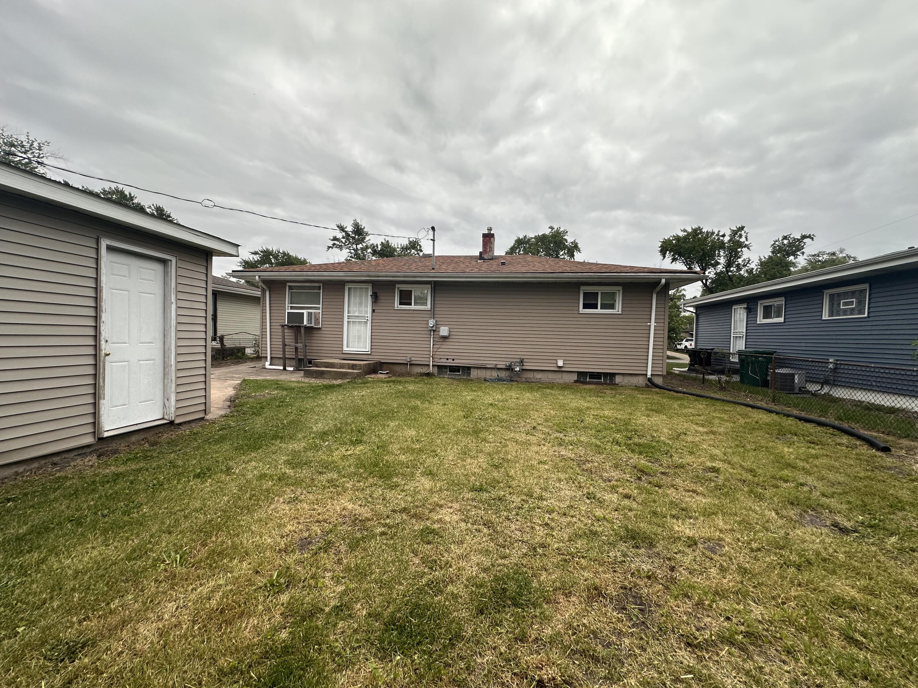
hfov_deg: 102.1
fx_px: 371
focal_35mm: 14
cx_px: 459
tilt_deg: -2.0
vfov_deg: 85.7
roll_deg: -1.9
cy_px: 344
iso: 50
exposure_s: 1/99
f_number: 2.2
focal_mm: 2.22
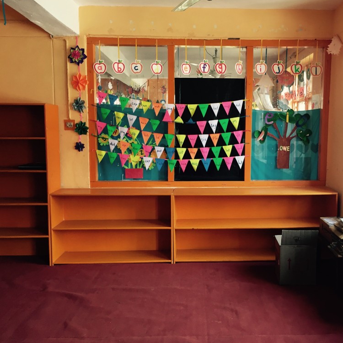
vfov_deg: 47.2
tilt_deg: -6.3
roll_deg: +0.5
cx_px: 212
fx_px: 392
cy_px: 170
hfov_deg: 46.8
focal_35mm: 35
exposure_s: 1/30
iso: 80
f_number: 2.2
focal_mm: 4.15
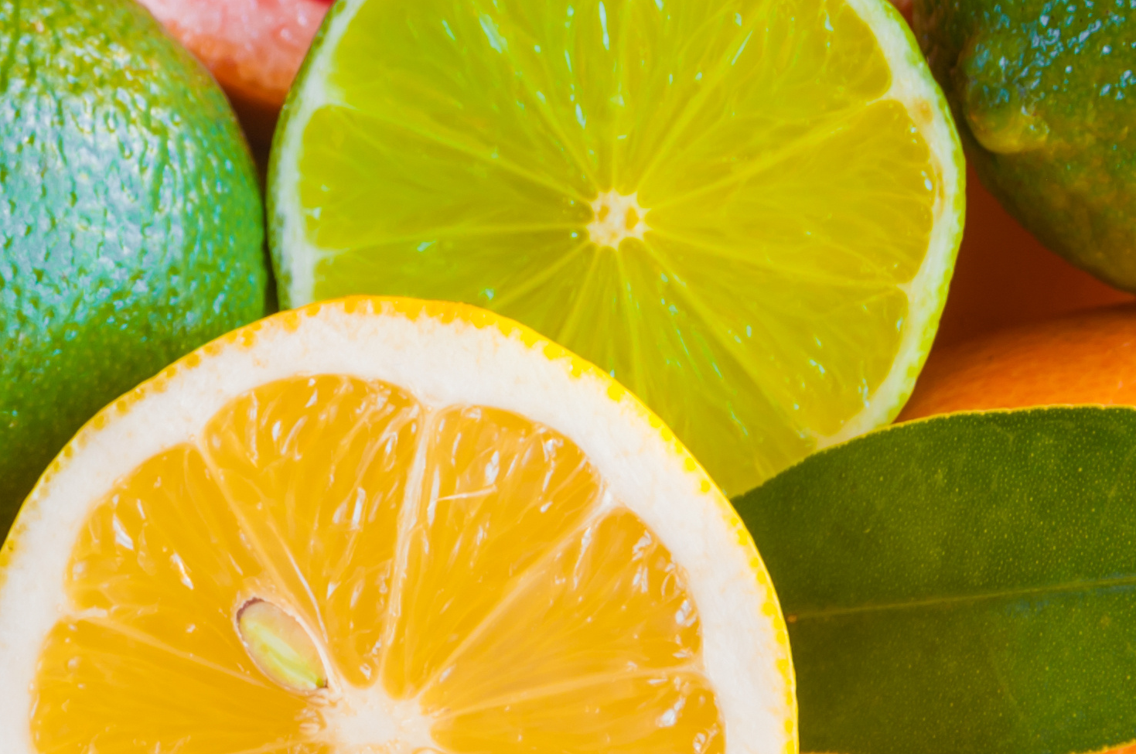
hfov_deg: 6.3
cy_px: 287
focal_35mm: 328
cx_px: -131
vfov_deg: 4.2
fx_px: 10350
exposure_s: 1/3.33
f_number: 13
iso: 100
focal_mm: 75
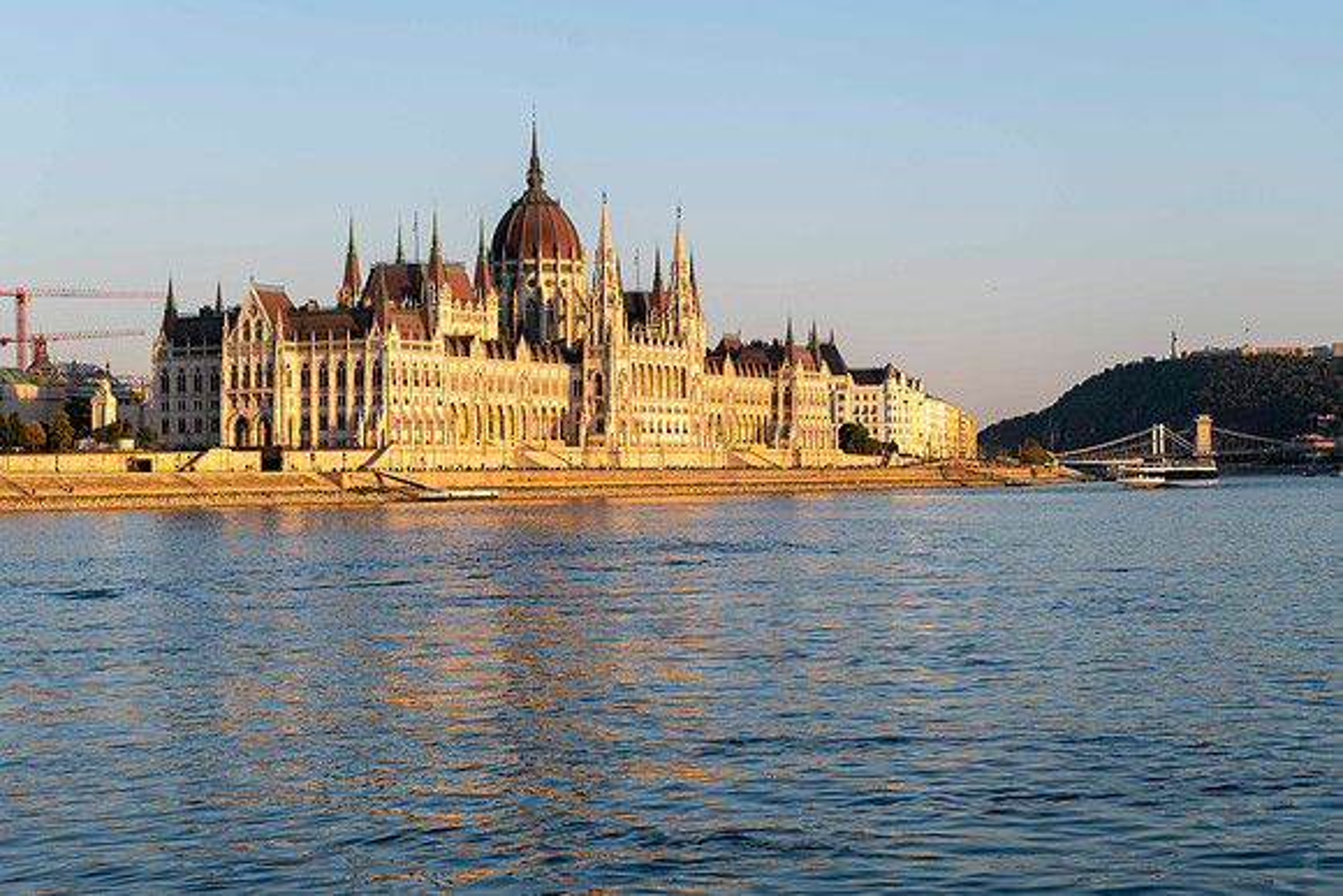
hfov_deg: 28.8
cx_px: 672
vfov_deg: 19.5
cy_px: 448
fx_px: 2612
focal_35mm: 70
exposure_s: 1/250
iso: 64
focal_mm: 70
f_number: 5
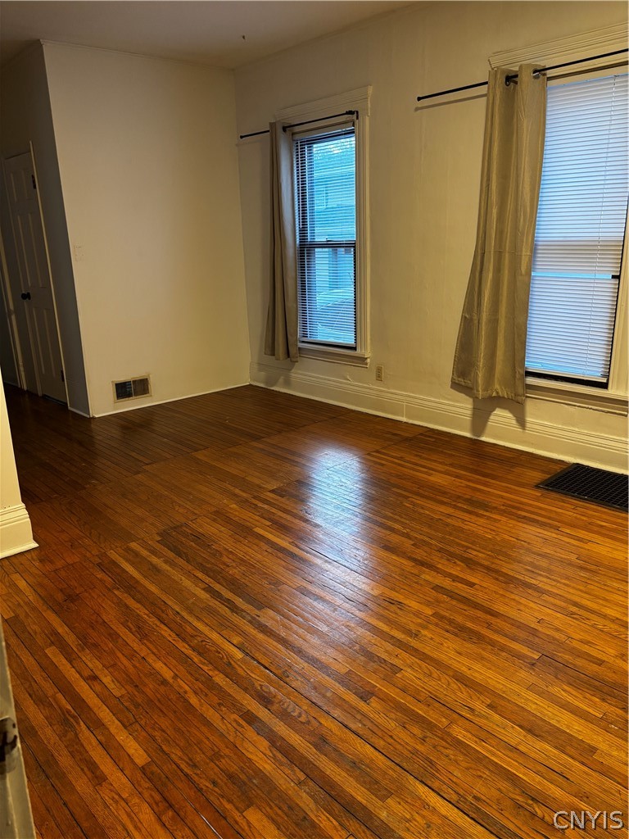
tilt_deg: -17.0
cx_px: 314
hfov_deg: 53.1
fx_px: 630
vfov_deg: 67.3
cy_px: 420
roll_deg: +0.9
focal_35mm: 26
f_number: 1.6
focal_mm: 5.96
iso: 250
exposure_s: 1/60
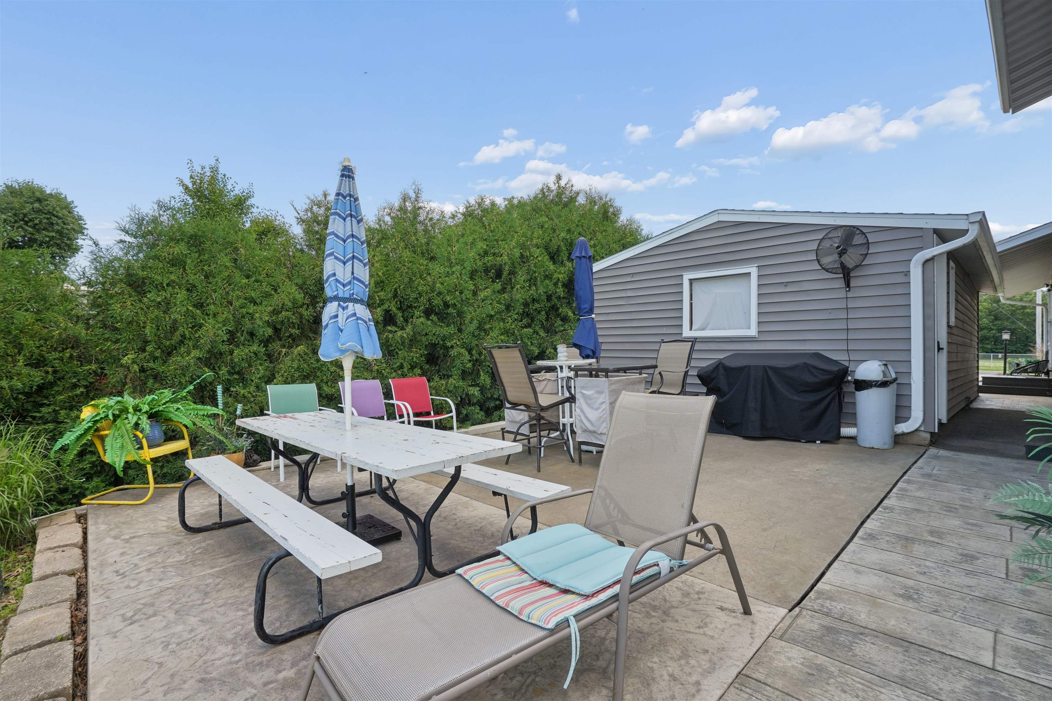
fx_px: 468
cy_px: 350
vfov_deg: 73.7
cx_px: 526
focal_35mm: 16
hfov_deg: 96.7
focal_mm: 16
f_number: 10
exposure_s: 1/200
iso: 200
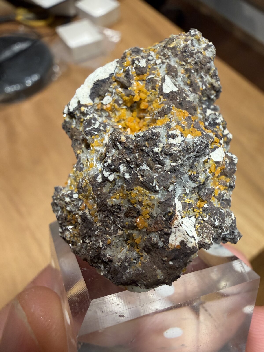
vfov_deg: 71.6
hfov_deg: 56.8
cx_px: 132
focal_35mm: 24
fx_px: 244
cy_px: 176
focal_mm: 2.22
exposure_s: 1/121
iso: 160
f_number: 2.2
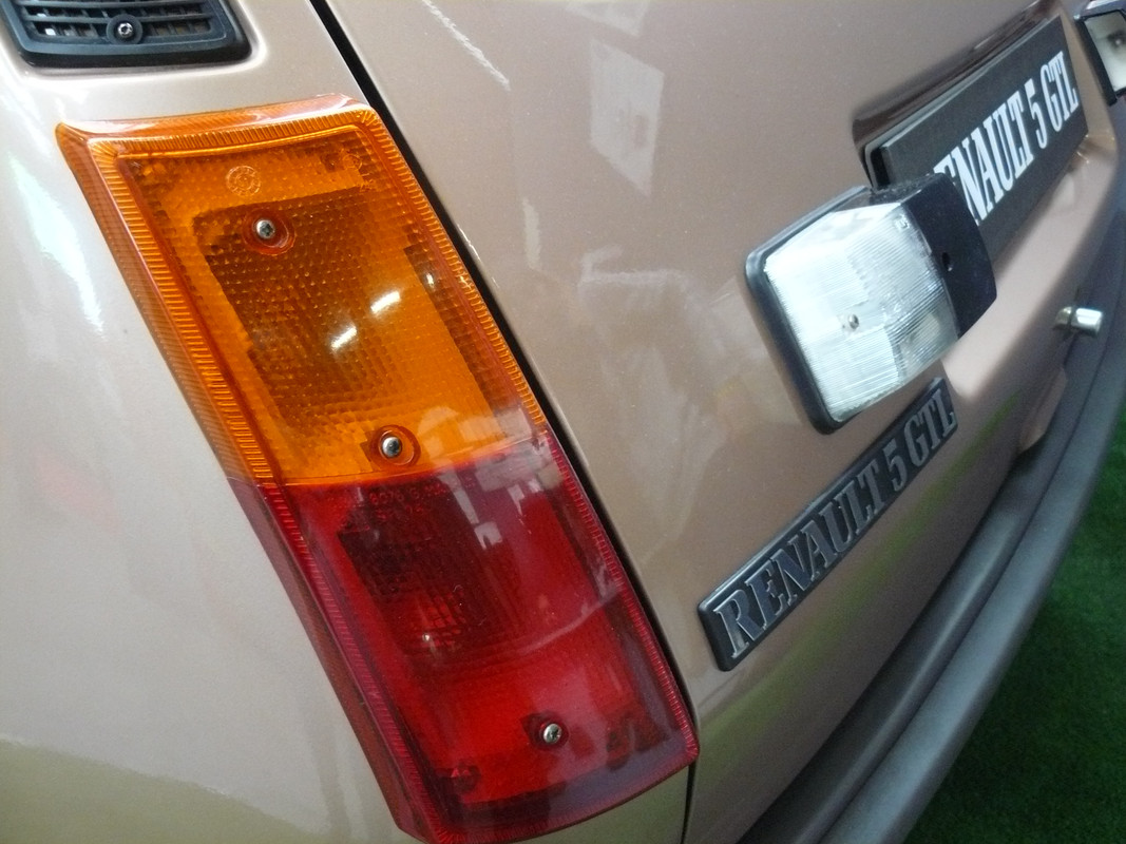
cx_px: 563
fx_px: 1171
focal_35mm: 36
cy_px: 422
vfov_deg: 39.6
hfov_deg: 51.4
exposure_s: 1/30
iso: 400
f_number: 2.8
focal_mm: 6
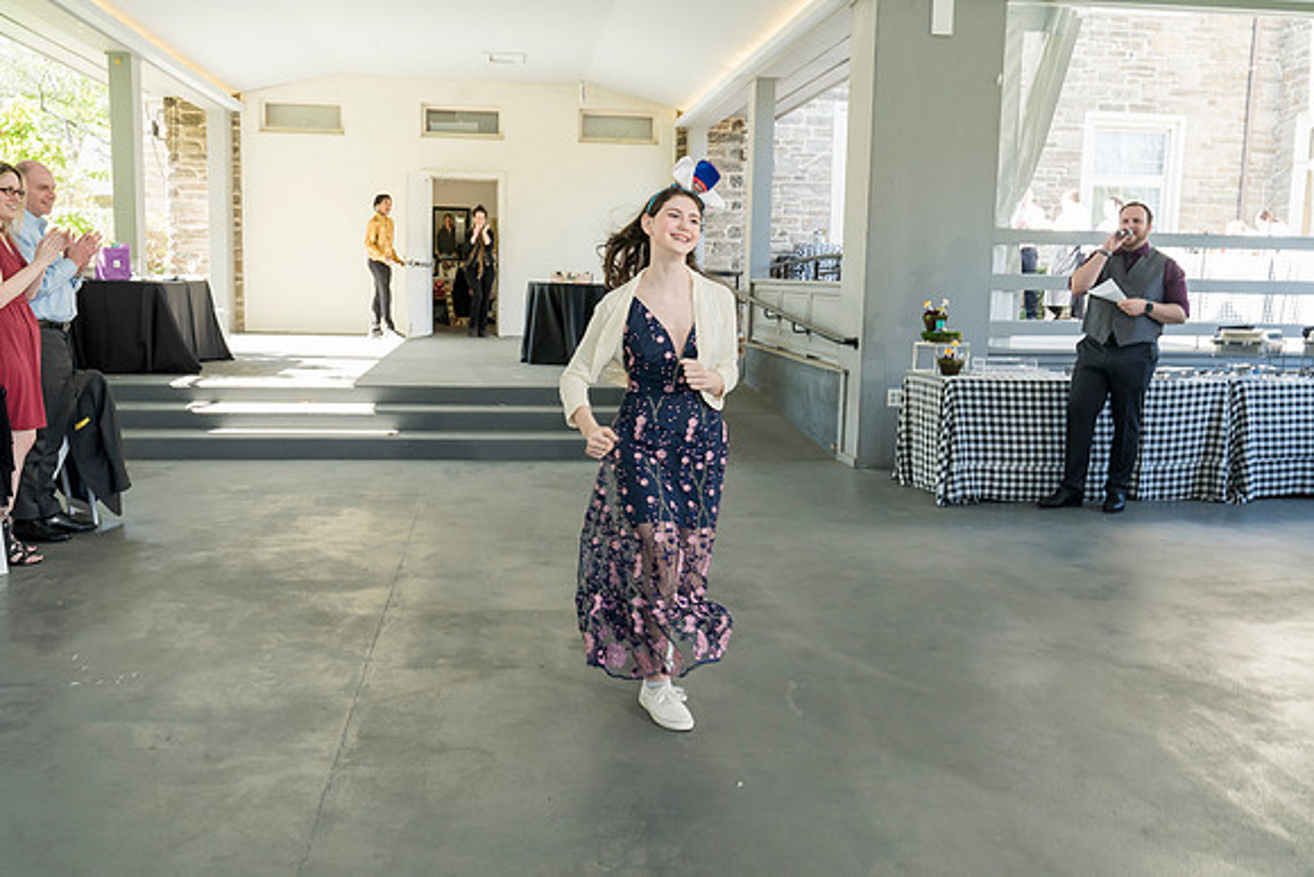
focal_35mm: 33
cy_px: 438
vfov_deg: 40.0
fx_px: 1205
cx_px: 657
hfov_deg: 57.2
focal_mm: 33
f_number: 6.3
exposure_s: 1/160
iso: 1250
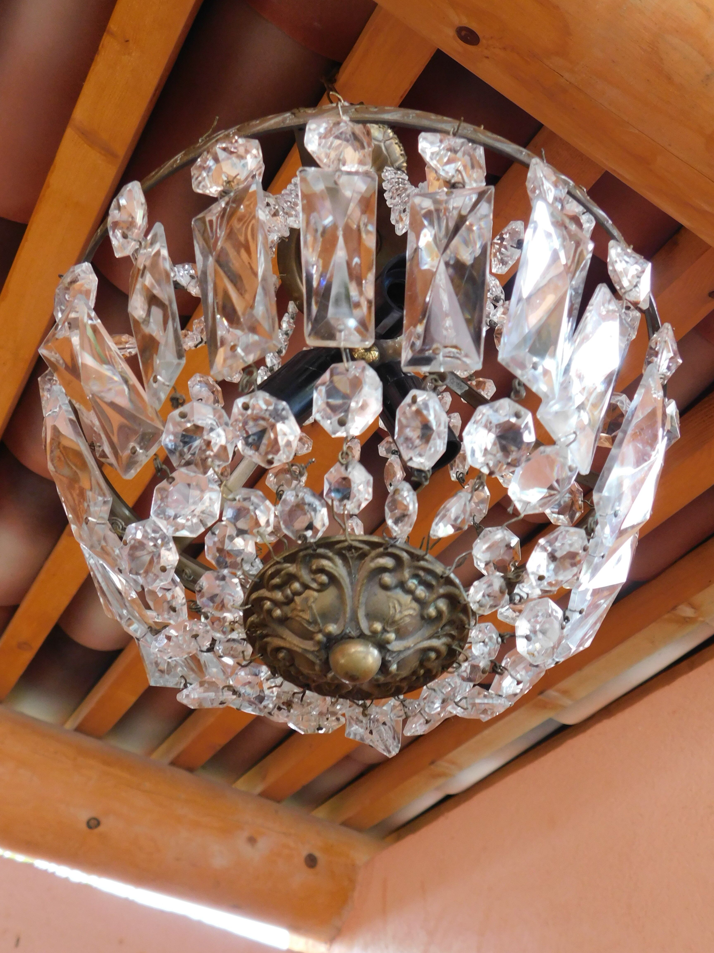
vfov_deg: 60.0
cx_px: 357
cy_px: 476
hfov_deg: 46.8
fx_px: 825
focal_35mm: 30
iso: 280
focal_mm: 5.3
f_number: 3.2
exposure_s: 1/30
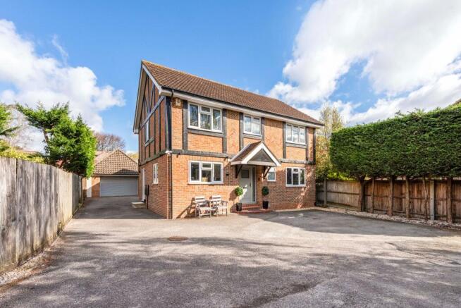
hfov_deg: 96.7
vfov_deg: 73.8
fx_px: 205
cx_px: 230
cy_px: 154
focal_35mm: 16
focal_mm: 16
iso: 320
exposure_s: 1/800
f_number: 9
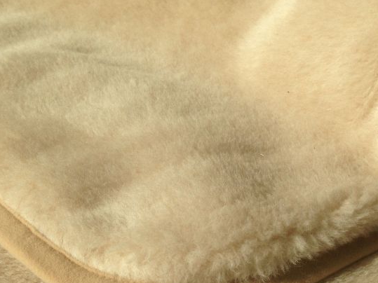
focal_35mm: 49
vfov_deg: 29.5
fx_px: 535
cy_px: 184
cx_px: 211
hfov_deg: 38.9
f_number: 2.4
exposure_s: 1/2169
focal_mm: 4.12
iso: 50
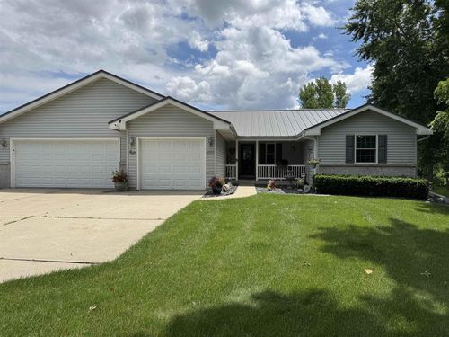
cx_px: 224
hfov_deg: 71.6
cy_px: 168
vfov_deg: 56.8
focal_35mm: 24
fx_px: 311
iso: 80
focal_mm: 6.76
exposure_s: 1/7092
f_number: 1.78
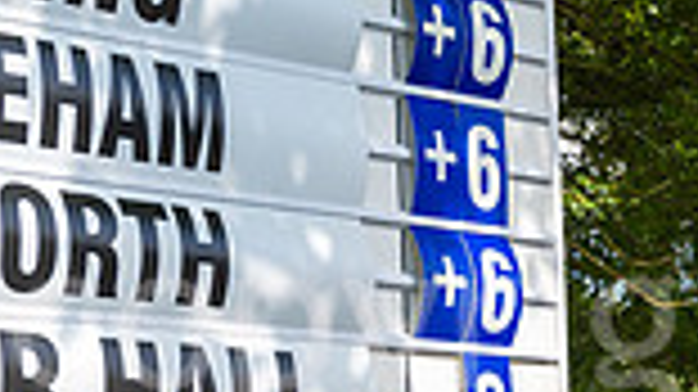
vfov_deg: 8.6
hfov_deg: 15.3
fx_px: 2553
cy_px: 604
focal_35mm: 138
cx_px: 673
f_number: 6.3
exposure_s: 1/250
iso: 100
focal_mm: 32.5
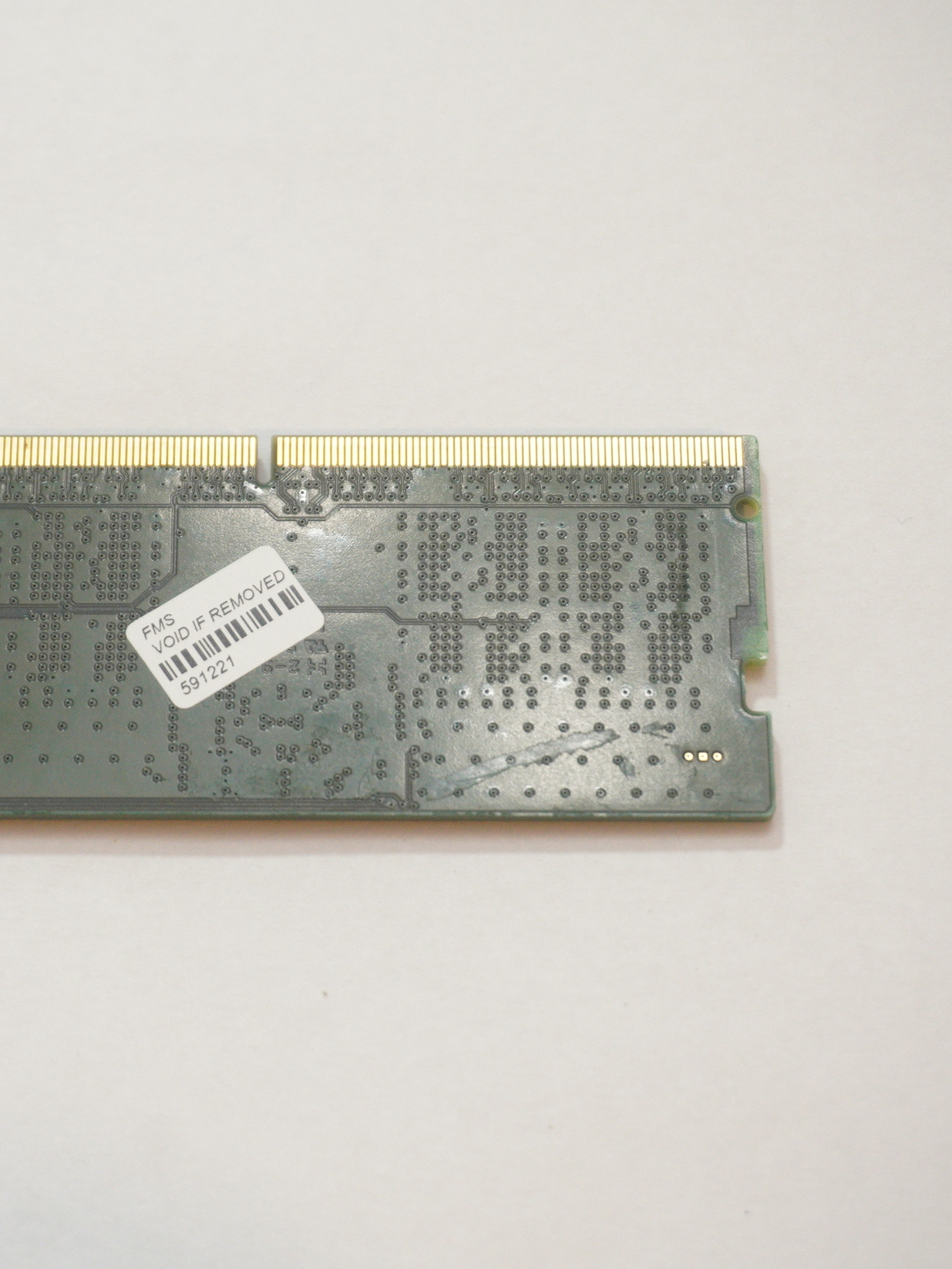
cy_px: 633
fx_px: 3289
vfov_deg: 21.8
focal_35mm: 90
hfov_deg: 16.4
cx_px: 256
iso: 1600
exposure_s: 1/30
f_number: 5.6
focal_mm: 41
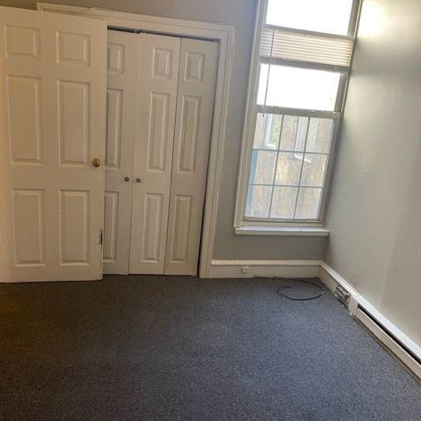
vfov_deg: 52.5
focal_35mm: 31
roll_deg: -5.9
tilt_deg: -15.6
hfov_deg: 52.5
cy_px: 220
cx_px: 210
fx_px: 427
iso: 125
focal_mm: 5.1
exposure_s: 1/60
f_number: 1.6
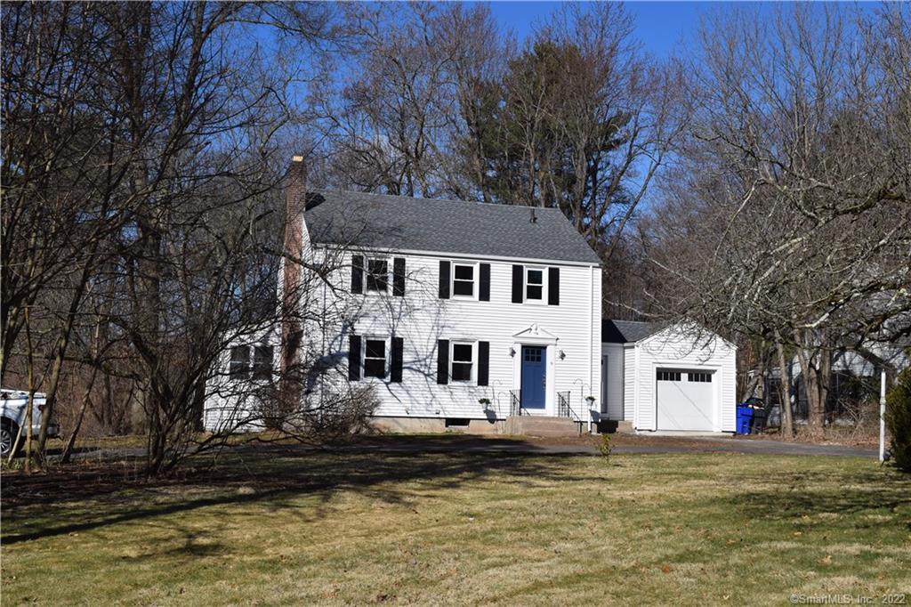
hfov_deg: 43.6
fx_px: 1138
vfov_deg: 29.8
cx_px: 456
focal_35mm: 45
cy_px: 304
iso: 200
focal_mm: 30
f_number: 11
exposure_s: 1/500
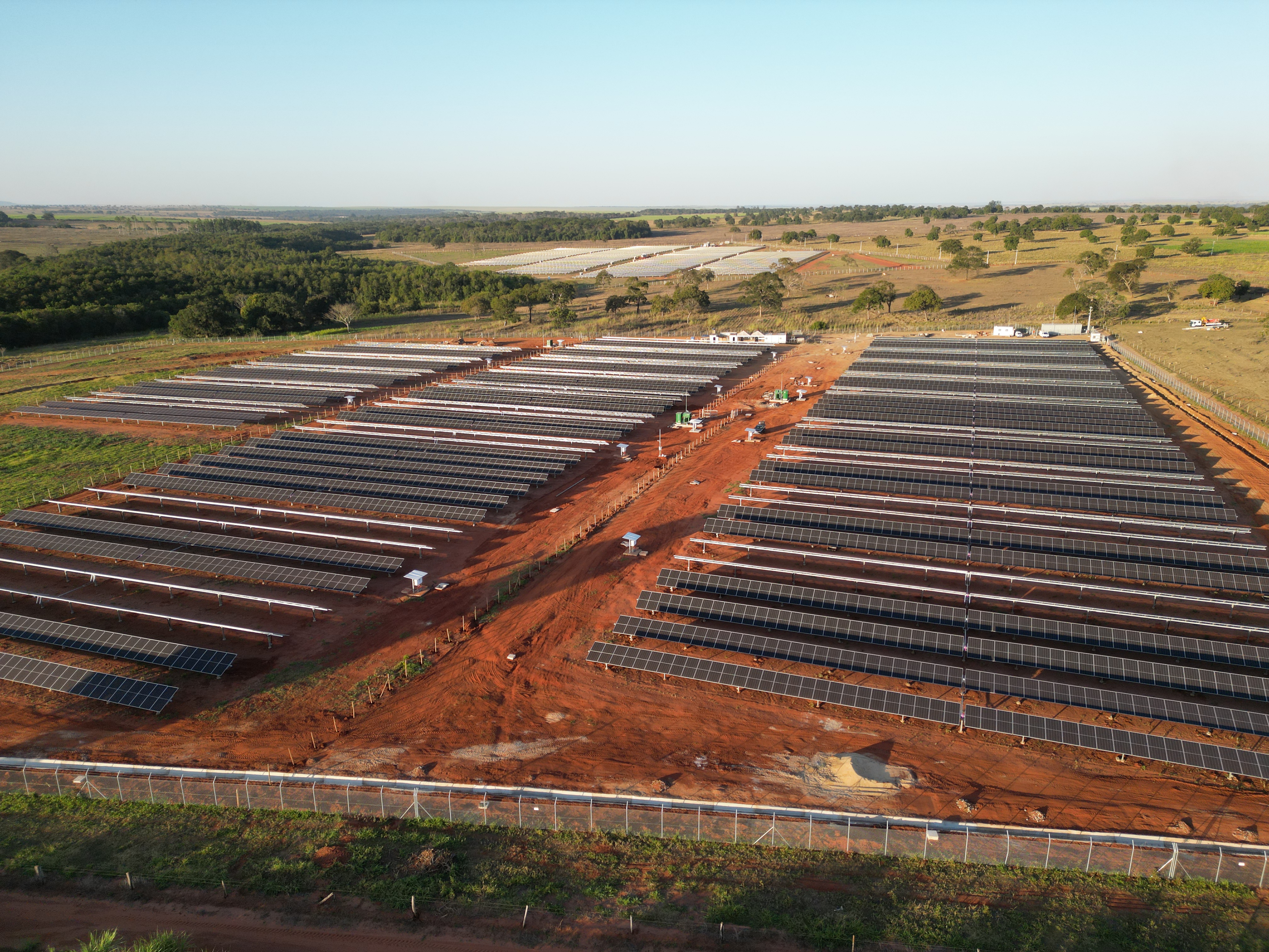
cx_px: 634
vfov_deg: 56.8
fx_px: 880
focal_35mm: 24
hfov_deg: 71.6
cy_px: 476
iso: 130
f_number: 1.7
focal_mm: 6.72
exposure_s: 1/1000
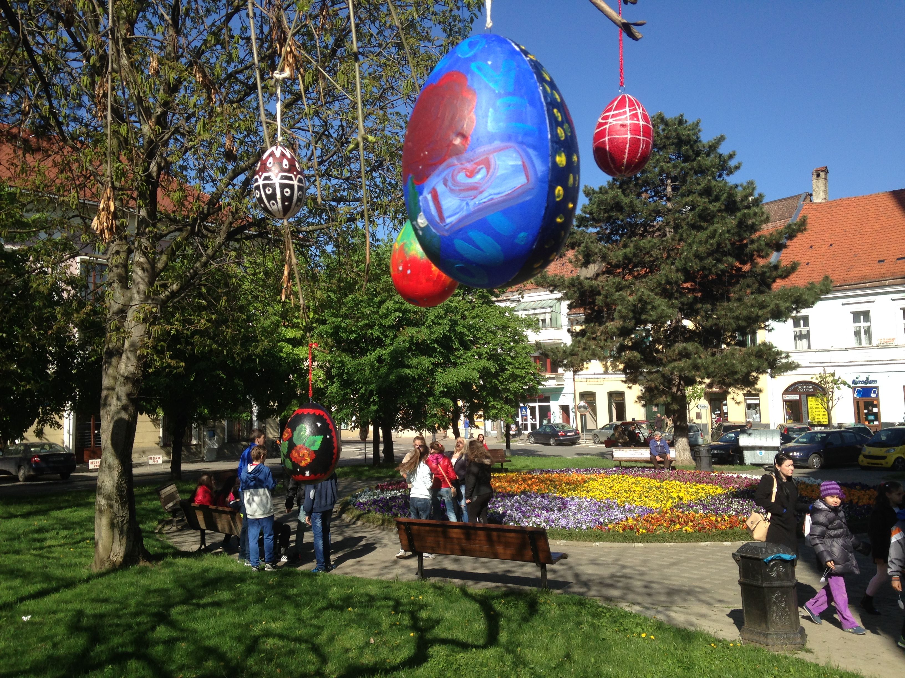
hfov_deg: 55.4
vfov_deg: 42.9
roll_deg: +0.1
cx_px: 452
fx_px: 863
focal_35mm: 33
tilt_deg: +5.5
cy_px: 339
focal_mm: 4.12
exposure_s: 1/1085
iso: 50
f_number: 2.4
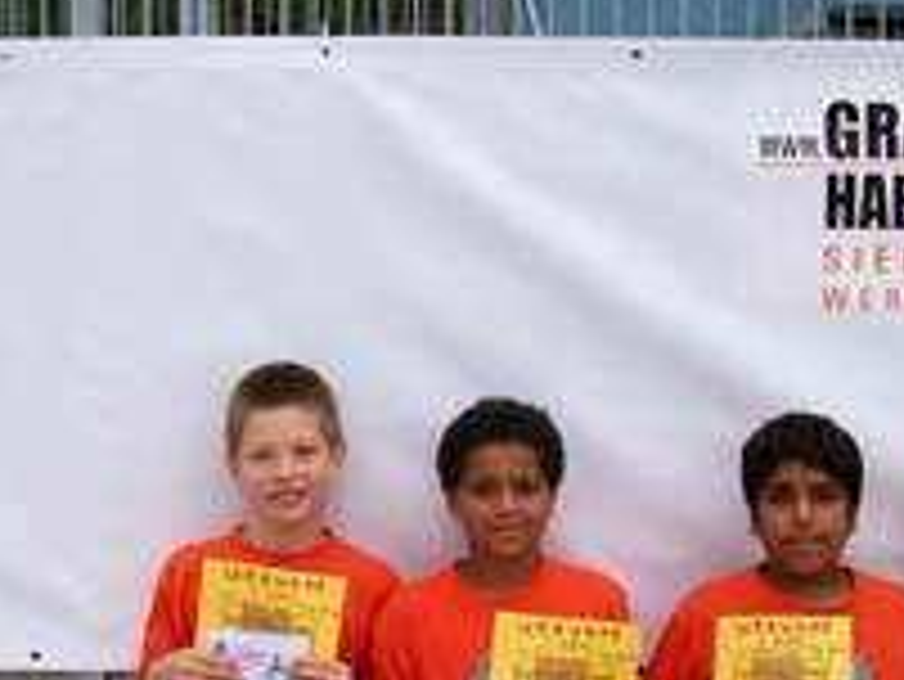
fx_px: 1986
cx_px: 463
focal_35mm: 76
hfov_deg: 25.6
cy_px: 437
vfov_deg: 19.4
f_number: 2.7
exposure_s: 1/301
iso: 80
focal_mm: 5.6
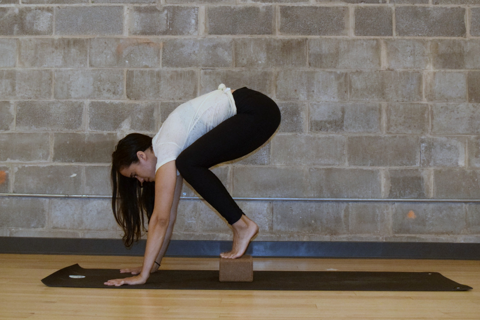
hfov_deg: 55.1
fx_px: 460
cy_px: 160
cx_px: 240
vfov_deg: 38.3
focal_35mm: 34
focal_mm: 23
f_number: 3.8
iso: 3200
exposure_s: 1/25
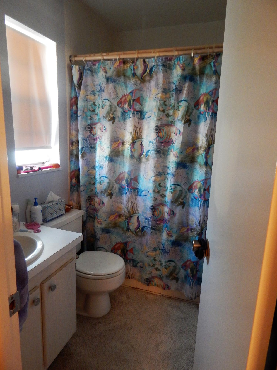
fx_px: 235
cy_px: 185
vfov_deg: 76.4
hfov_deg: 61.1
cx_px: 138
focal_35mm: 22
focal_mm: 4
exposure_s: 1/20
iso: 400
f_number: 3
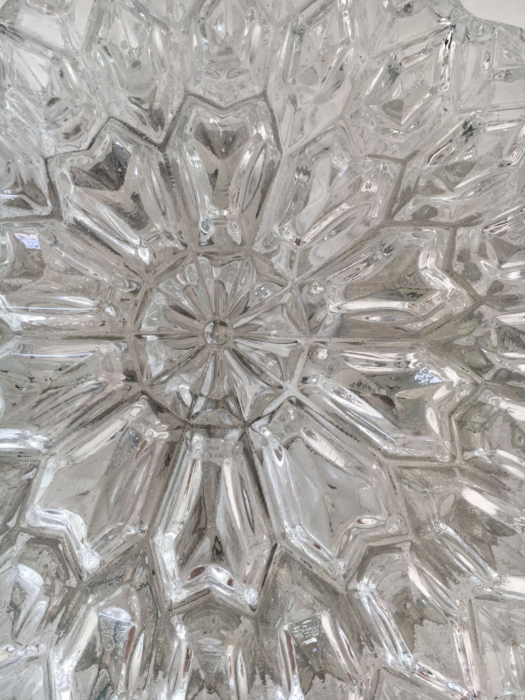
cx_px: 262
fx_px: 586
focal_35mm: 29
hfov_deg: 48.2
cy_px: 350
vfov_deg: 61.7
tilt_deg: -80.9
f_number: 2.2
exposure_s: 1/100
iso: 40
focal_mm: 4.15
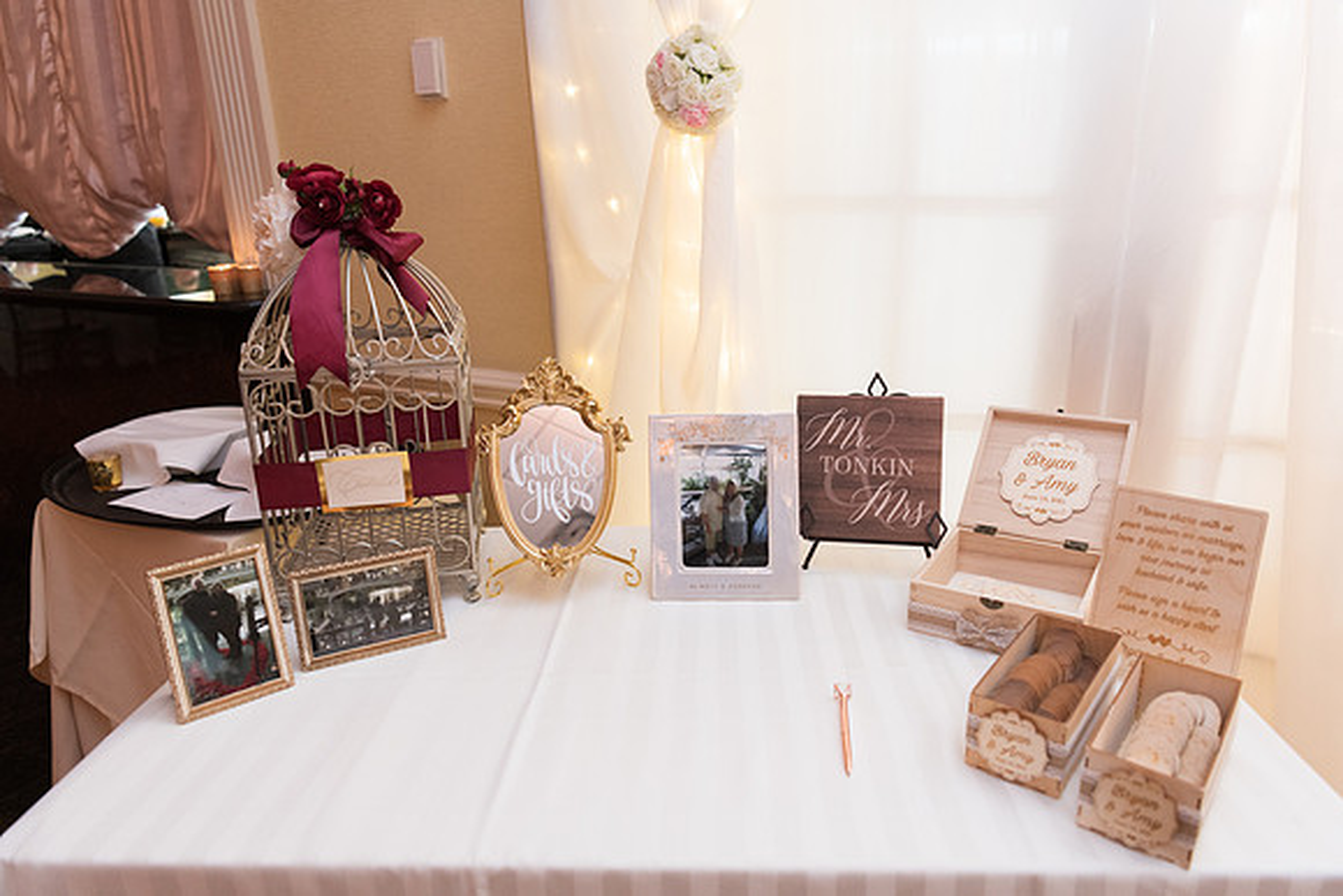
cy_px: 448
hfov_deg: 73.7
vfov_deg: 53.2
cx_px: 672
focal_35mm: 24
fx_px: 896
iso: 800
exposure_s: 1/100
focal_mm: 24
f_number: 2.8
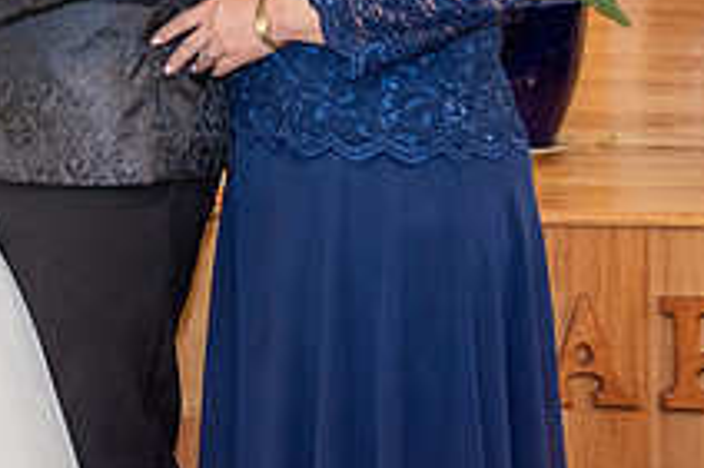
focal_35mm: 137
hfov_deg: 14.4
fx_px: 2677
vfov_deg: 9.8
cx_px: -196
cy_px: -154
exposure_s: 1/160
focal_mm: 50
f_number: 3.5
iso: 1000
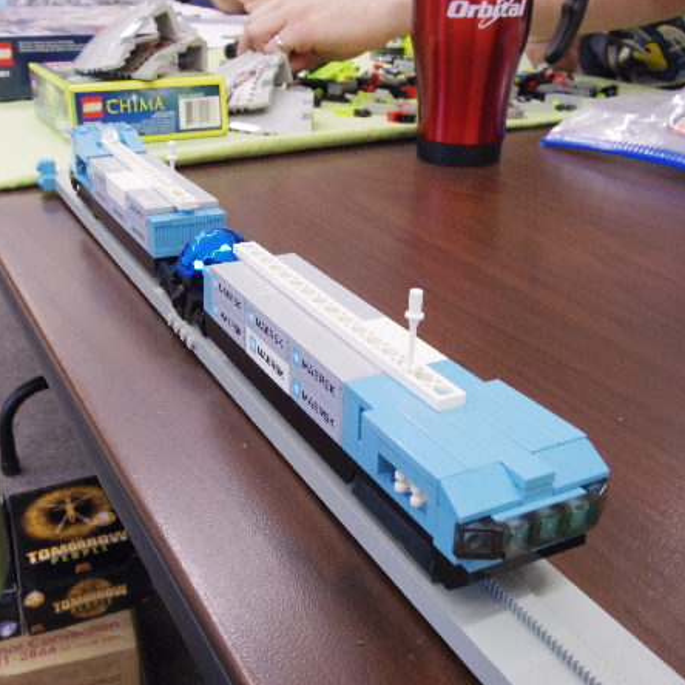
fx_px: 828
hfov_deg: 44.9
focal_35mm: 37
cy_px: 341
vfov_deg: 44.9
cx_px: 312
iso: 1000
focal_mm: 5.7
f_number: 4.5
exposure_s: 1/50
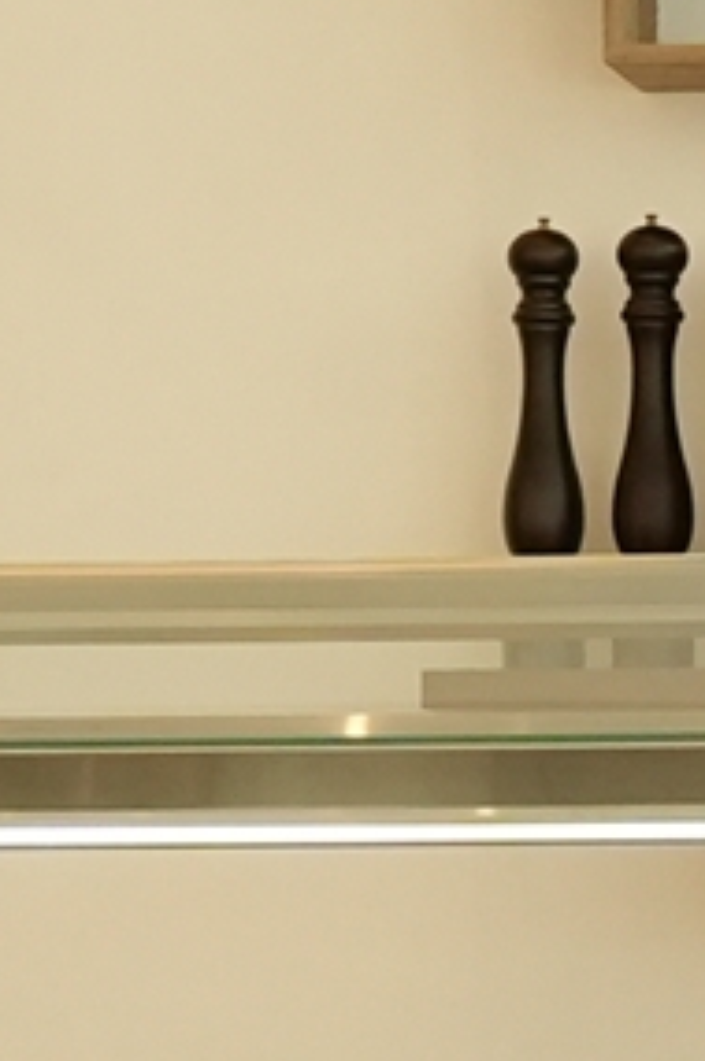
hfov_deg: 5.3
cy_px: 1120
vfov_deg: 8.1
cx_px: 1740
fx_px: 7420
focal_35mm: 252
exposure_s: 1/125
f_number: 7.1
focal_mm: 24
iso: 1600
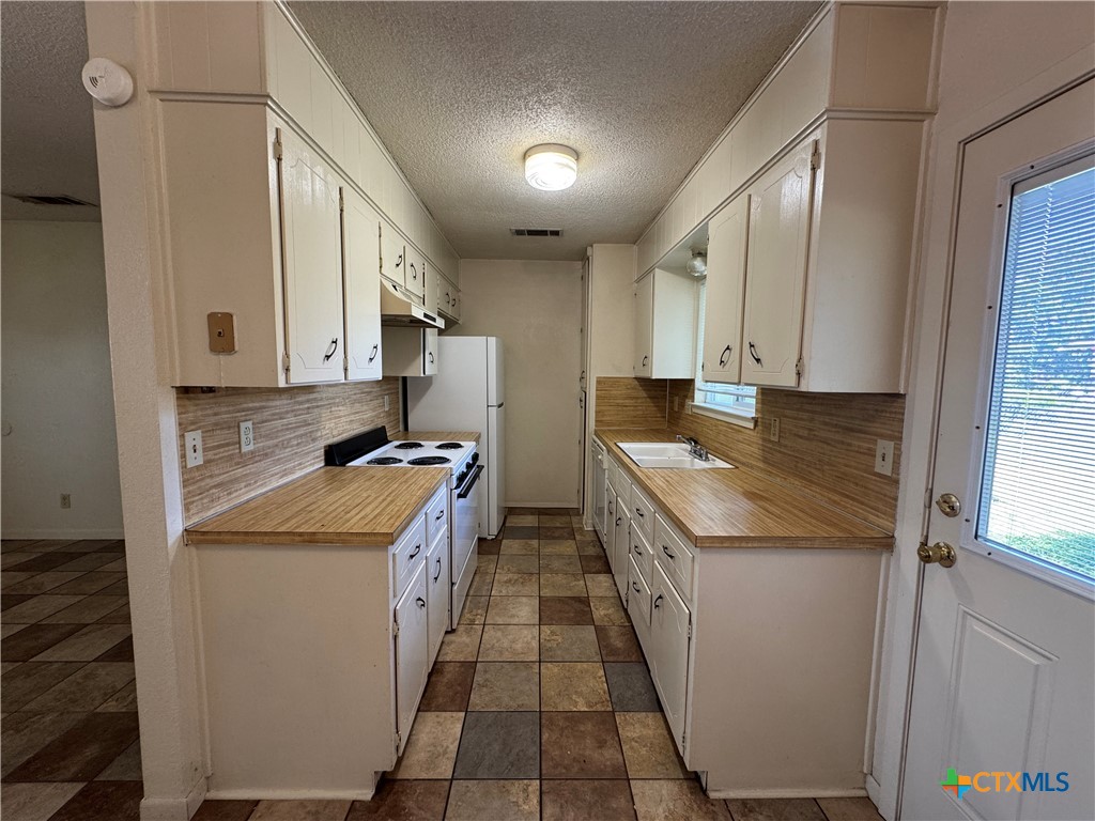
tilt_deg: -5.9
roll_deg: -1.3
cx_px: 548
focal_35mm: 14
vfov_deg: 85.7
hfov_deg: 102.1
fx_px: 443
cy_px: 410
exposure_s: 1/60
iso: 160
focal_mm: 2.22
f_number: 2.2
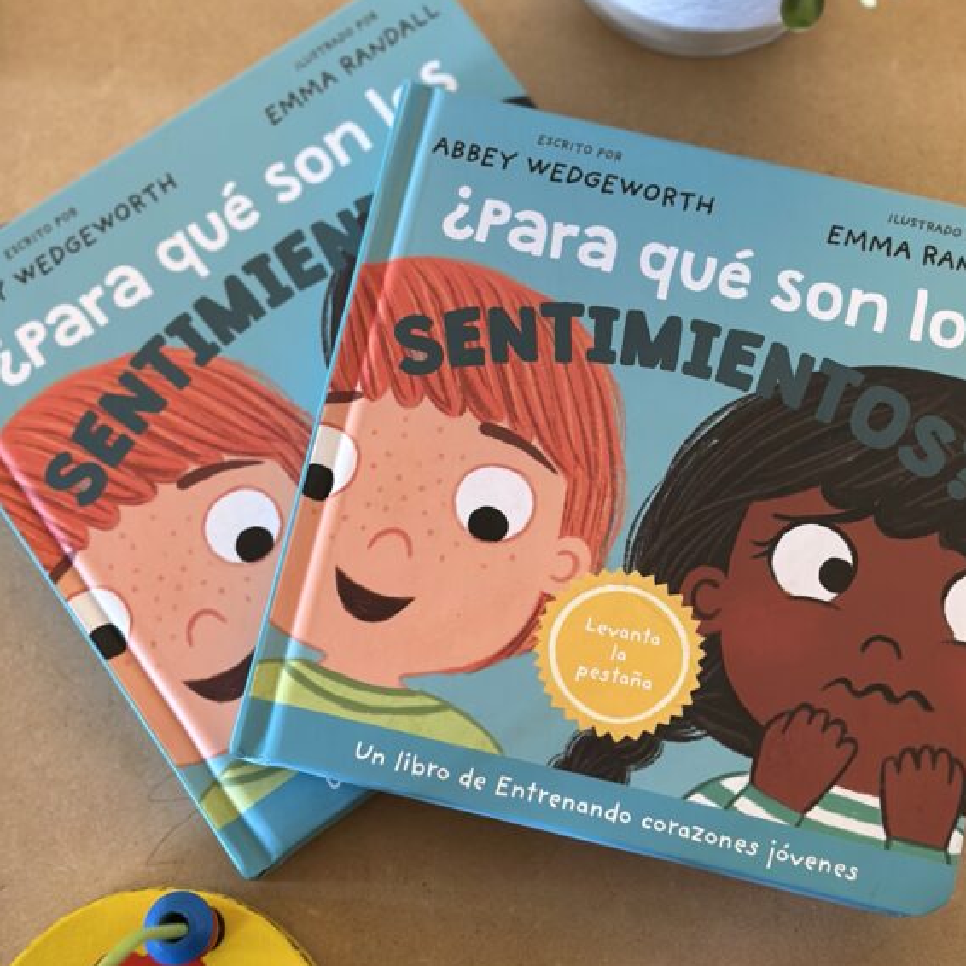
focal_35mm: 70
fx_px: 2210
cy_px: 404
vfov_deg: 24.6
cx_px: 486
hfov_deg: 24.7
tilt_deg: -76.8
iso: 250
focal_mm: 6.86
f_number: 1.78
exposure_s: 1/33
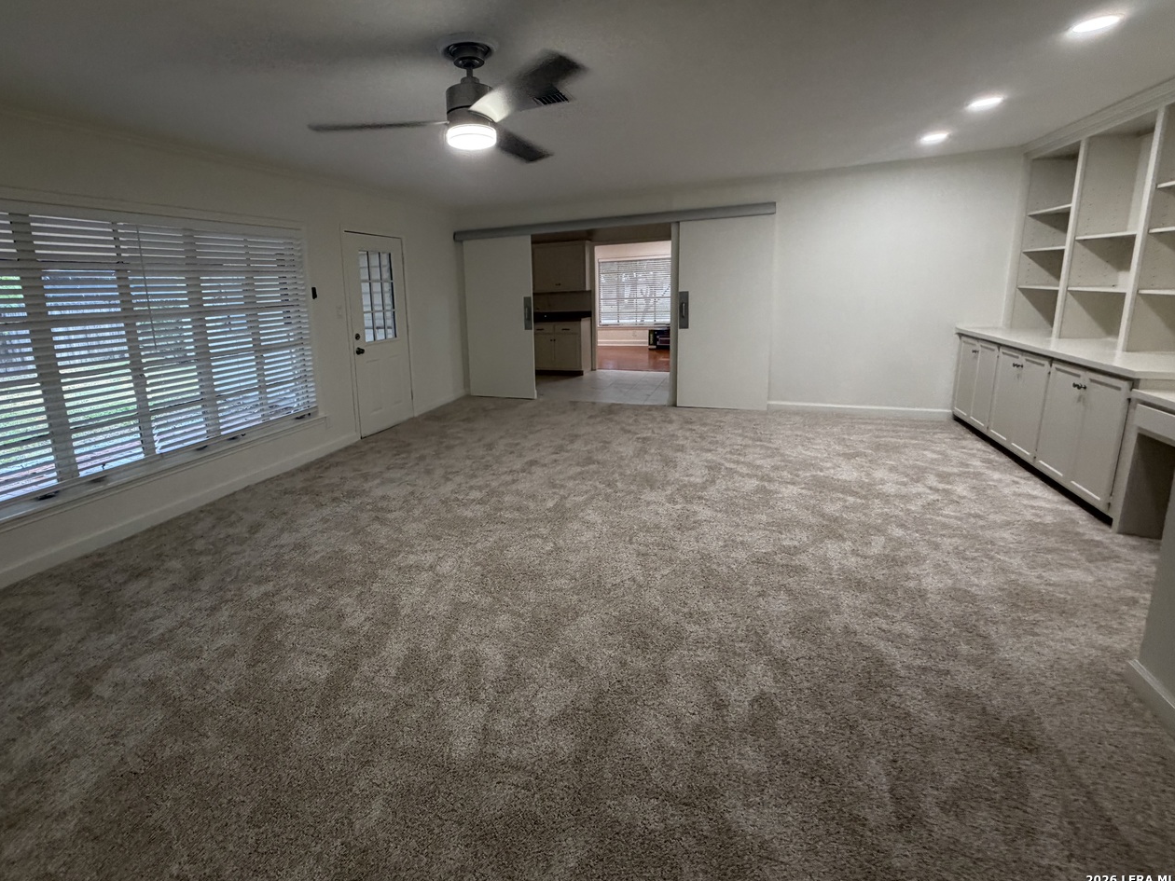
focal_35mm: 16
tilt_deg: -8.8
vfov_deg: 77.7
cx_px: 513
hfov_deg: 94.0
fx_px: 543
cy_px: 384
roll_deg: +2.6
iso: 320
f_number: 2.2
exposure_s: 1/120
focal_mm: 2.22
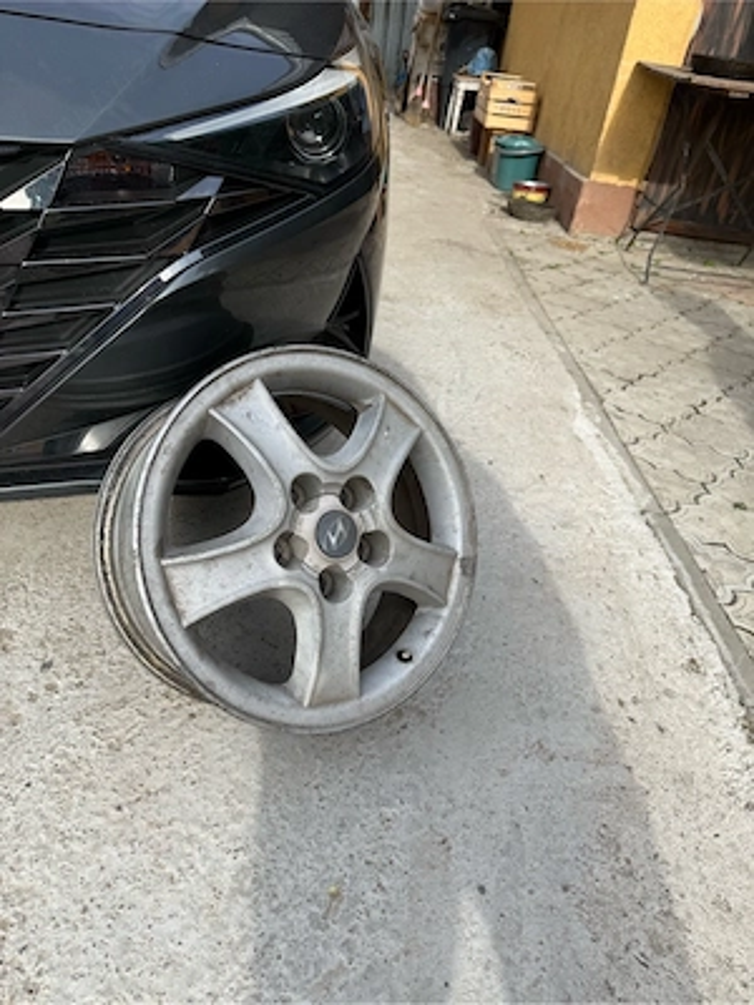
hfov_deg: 56.8
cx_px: 377
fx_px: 697
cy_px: 502
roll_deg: -9.1
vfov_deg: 71.6
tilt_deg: -34.8
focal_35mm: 24
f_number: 1.78
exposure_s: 1/2000
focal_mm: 6.76
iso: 80
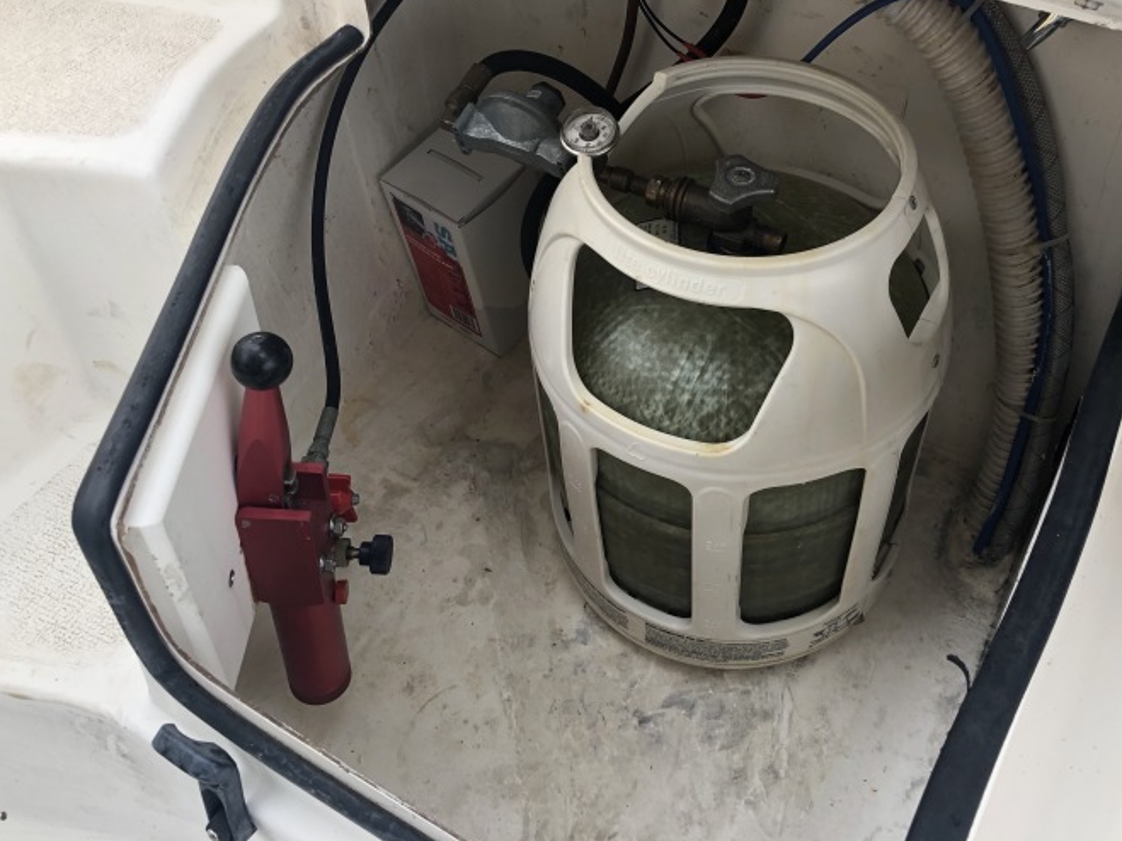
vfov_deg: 41.6
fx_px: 1102
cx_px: 650
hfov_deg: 53.7
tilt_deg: -48.4
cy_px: 337
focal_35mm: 34
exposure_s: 1/120
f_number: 1.8
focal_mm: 4
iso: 50
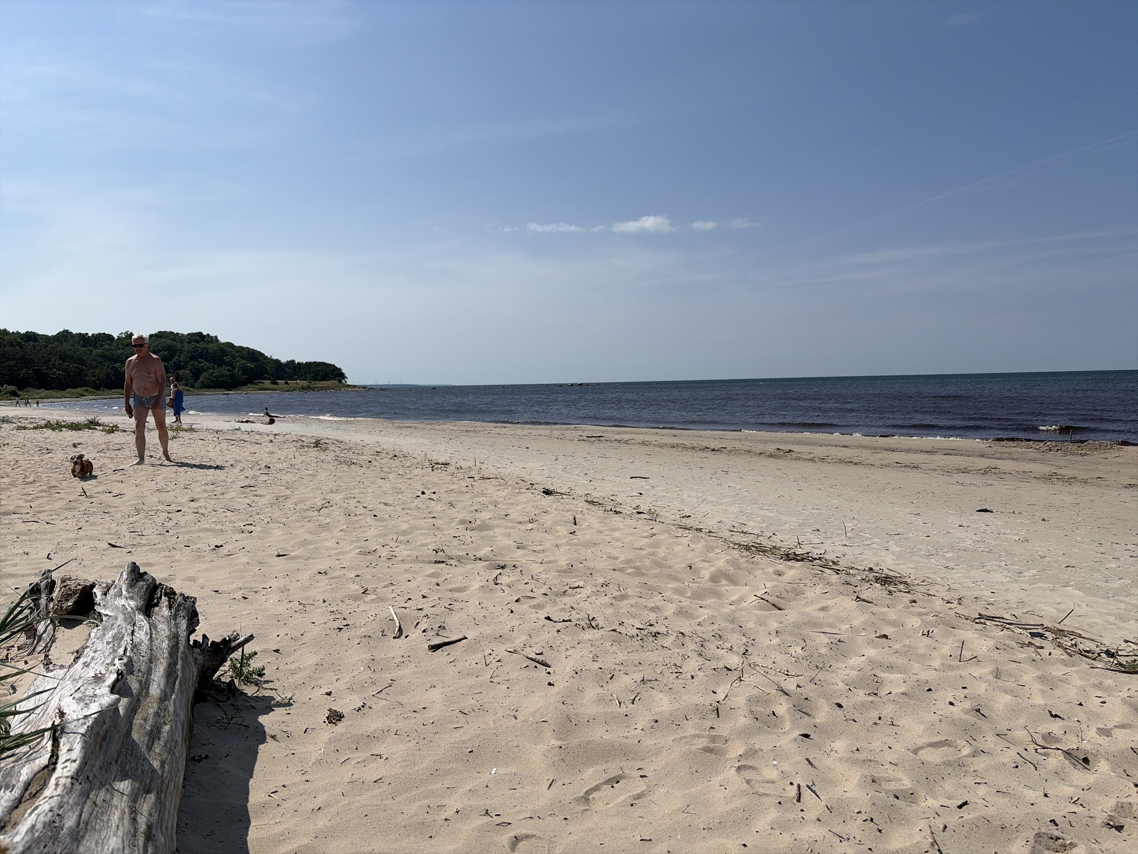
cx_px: 569
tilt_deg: -2.8
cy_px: 427
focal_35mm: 26
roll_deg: +1.7
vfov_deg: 53.1
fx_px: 855
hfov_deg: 67.3
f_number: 1.6
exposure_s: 1/10101
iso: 50
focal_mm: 5.96
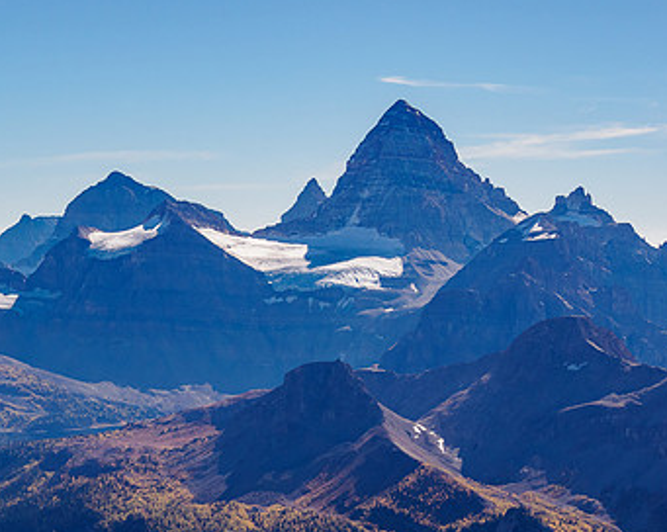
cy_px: 369
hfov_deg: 14.4
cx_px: 135
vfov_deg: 11.6
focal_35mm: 133
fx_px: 2623
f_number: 8
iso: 200
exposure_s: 1/200
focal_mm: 40
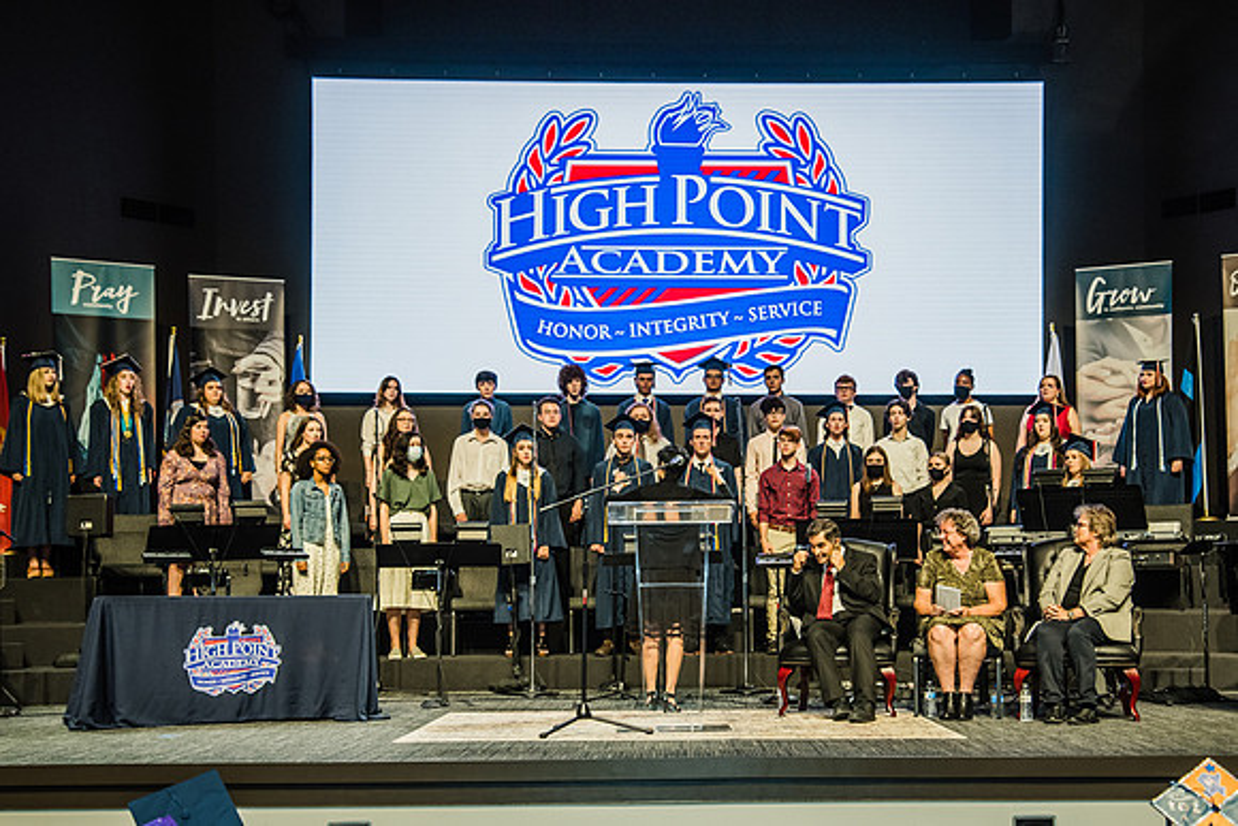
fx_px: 1888
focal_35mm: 55
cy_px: 464
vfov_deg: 24.7
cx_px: 682
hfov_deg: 36.3
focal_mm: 46
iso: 800
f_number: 4.5
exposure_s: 1/100
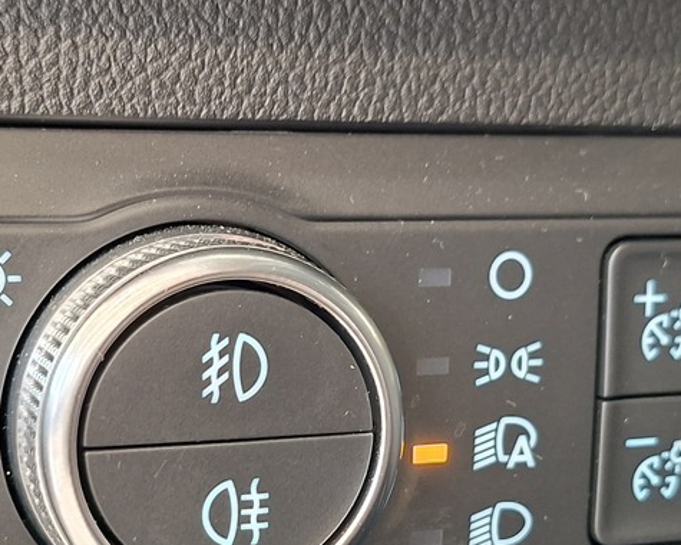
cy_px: 433
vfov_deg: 22.2
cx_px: 330
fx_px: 1371
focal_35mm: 68
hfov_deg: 27.9
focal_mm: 5.54
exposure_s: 1/25
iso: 500
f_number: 1.8
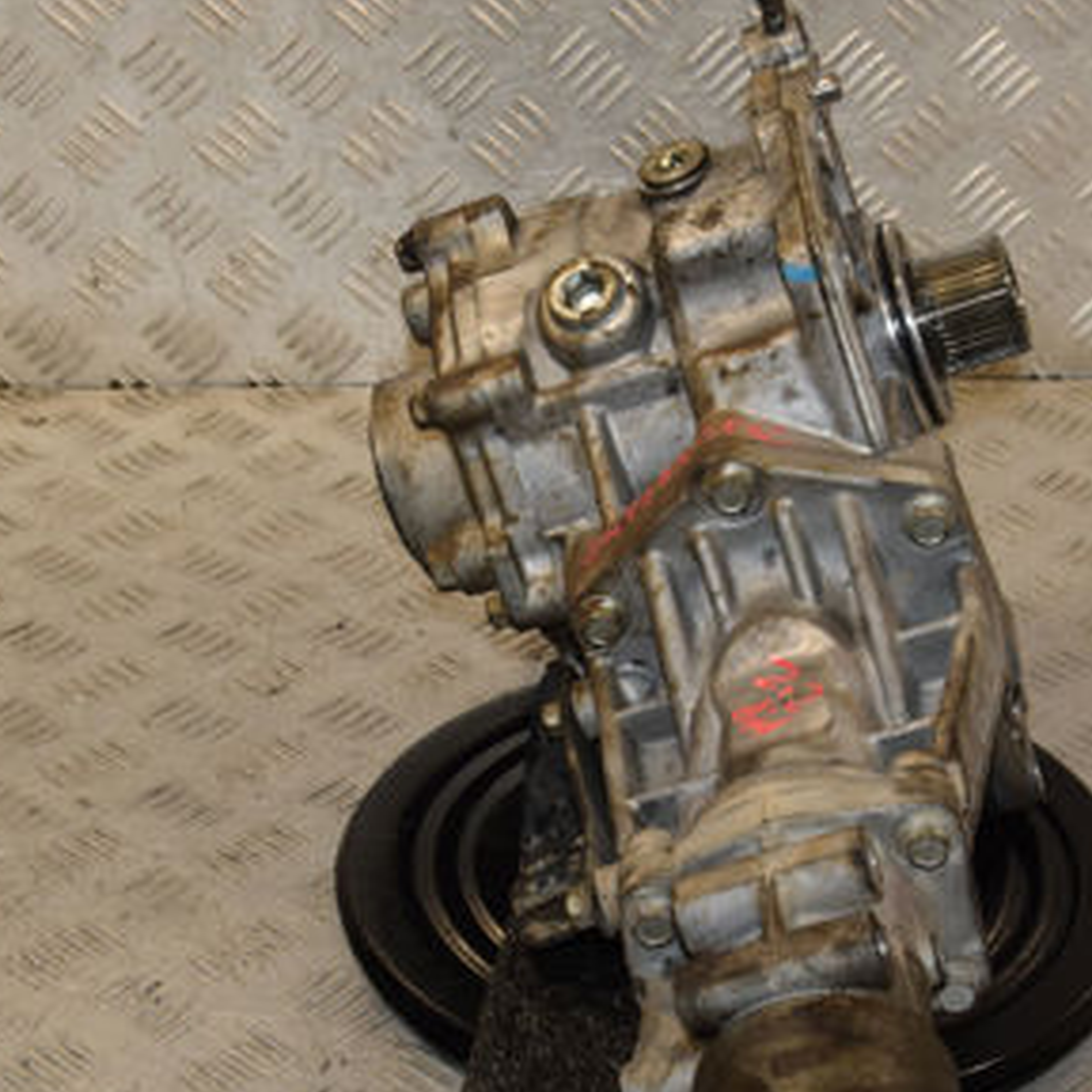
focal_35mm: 85
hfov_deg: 20.4
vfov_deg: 20.4
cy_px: 701
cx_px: 701
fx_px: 3034
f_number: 7.1
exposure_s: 1/200
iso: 800
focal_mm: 30
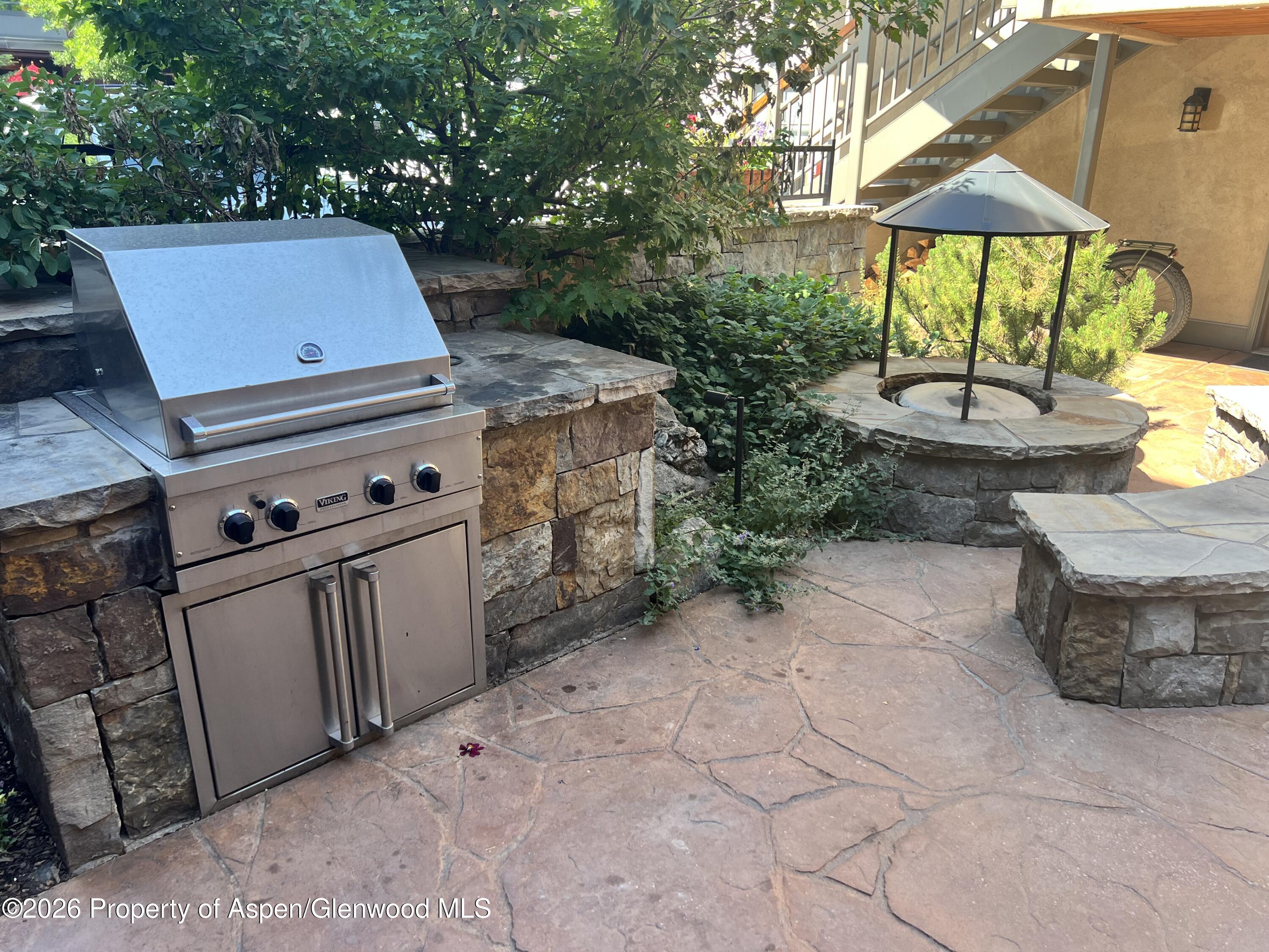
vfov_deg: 53.1
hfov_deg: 67.3
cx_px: 634
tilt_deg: -21.4
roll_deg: -1.4
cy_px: 476
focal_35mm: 26
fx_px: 953
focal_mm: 5.7
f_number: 1.5
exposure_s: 1/210
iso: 40
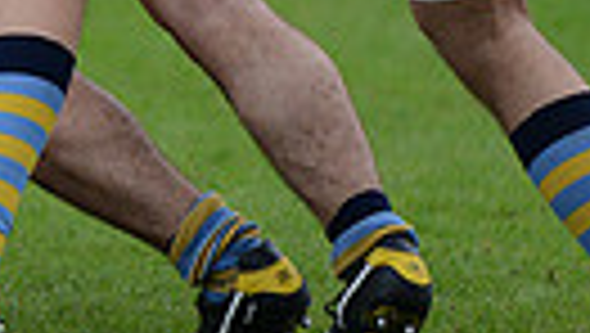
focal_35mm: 904
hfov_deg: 2.4
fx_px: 14157
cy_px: -259
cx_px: -653
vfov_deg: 1.3
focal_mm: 195
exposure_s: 1/500
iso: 1250
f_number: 2.8
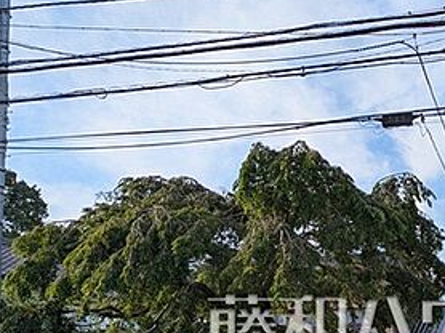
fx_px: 694
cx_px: 378
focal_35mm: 54
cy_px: 323
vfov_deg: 25.8
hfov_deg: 34.1
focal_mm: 5.43
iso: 45
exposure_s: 1/1692
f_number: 1.89
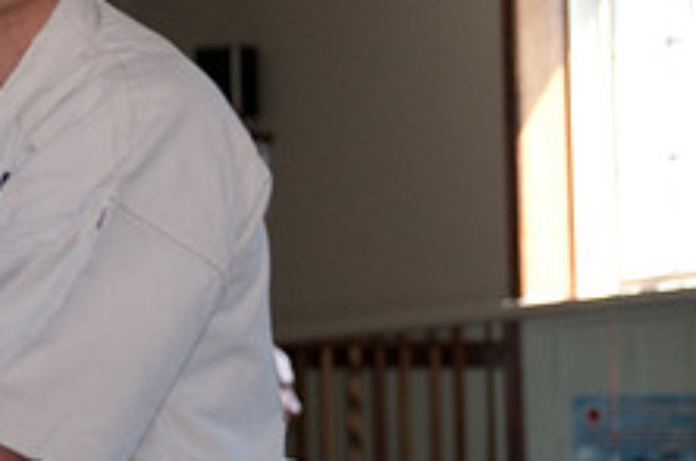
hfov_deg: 4.8
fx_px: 8334
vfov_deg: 3.2
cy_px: 36
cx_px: -97
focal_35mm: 432
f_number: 4.5
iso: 800
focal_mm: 110
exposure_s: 1/200
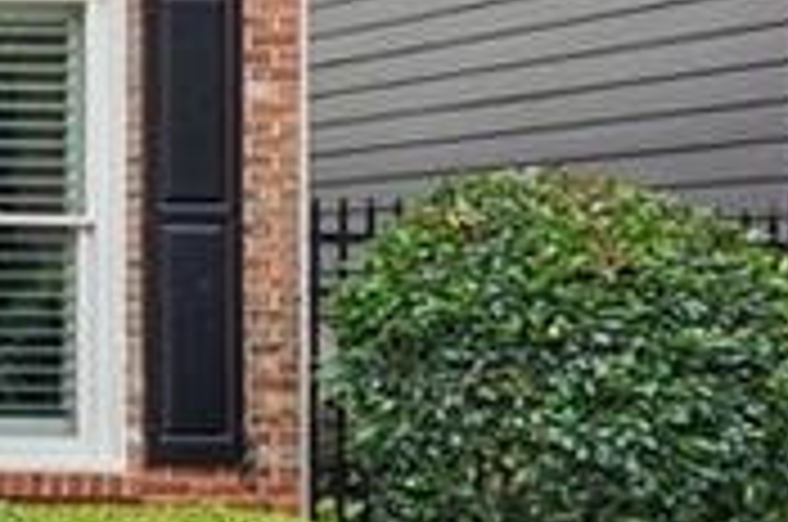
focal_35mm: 82
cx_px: -1270
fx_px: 1792
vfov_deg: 14.5
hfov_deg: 13.6
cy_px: -434
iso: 320
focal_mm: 14
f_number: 8
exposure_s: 1/160
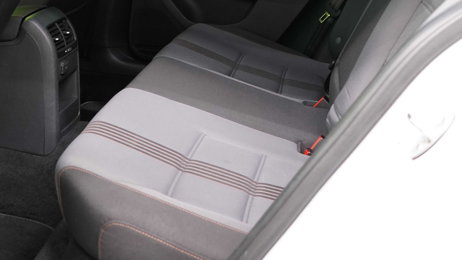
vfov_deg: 20.9
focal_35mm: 56
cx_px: 184
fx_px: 686
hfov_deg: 37.1
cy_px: 12
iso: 2500
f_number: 5
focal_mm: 29
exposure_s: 1/20
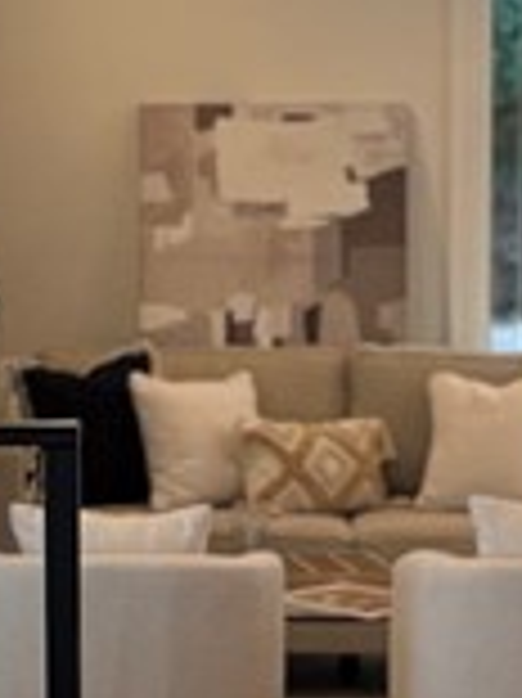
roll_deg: +0.8
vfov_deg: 11.5
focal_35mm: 172
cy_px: 279
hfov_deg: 8.6
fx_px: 3463
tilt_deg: -3.3
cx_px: 4
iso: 125
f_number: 1.6
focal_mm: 5.96
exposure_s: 1/228
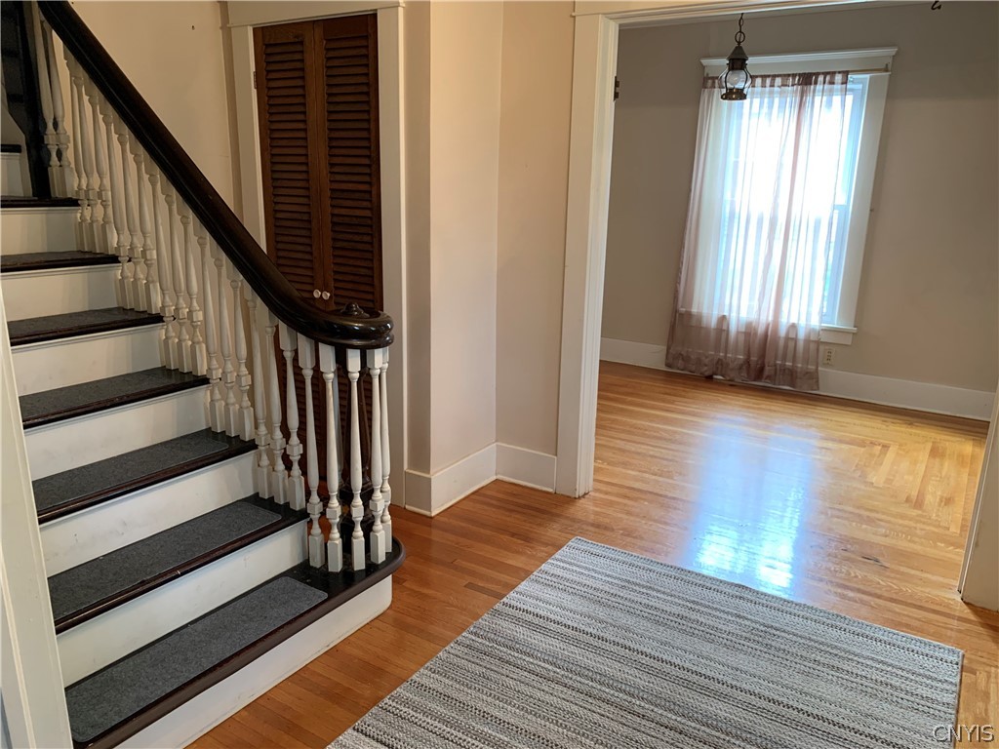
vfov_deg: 53.1
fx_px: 750
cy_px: 374
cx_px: 500
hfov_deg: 67.3
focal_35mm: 26
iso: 400
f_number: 1.8
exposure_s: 1/40
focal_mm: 4.25
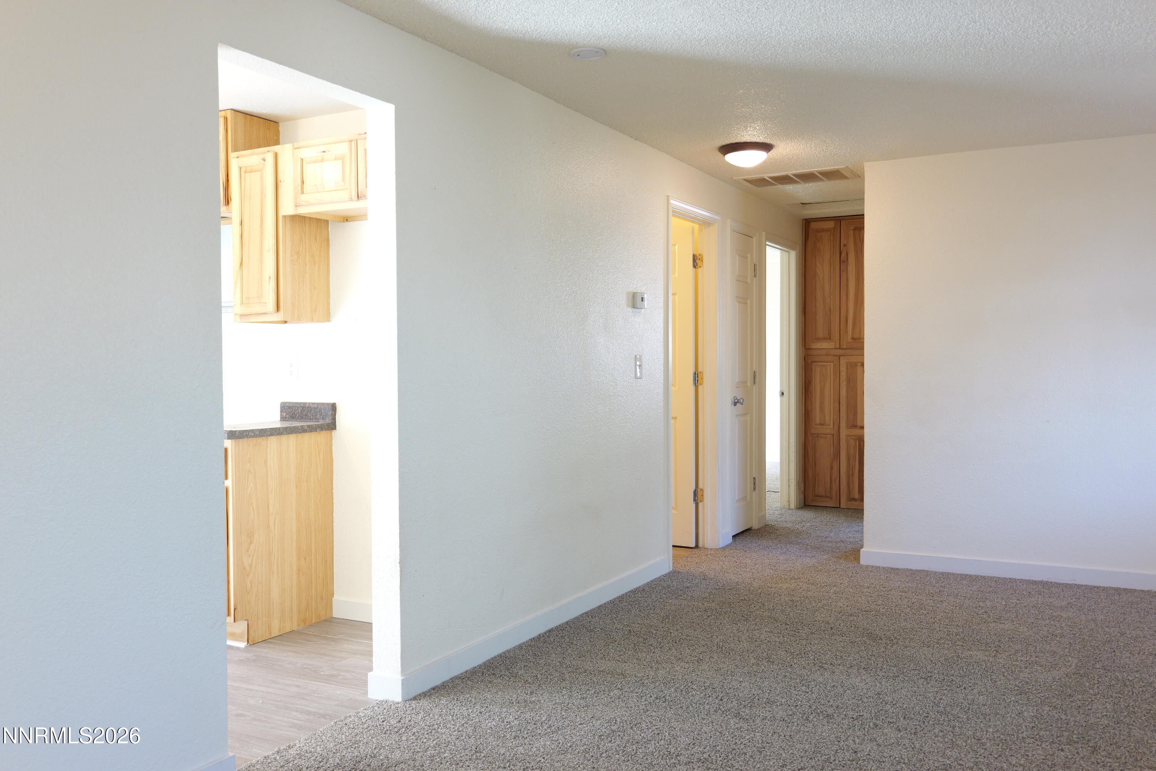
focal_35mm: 31
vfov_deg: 42.3
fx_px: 995
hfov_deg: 60.3
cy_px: 386
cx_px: 578
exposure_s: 1/60
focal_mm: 31
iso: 2000
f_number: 5.6
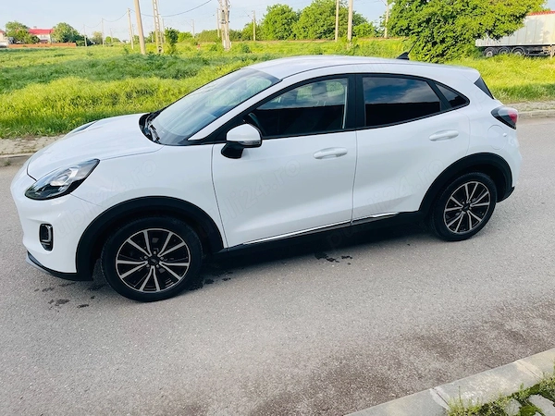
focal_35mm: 25
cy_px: 208
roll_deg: +1.0
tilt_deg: -21.2
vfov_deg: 54.9
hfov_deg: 69.4
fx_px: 401
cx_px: 278
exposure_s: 1/894
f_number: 1.6
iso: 32
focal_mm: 5.1
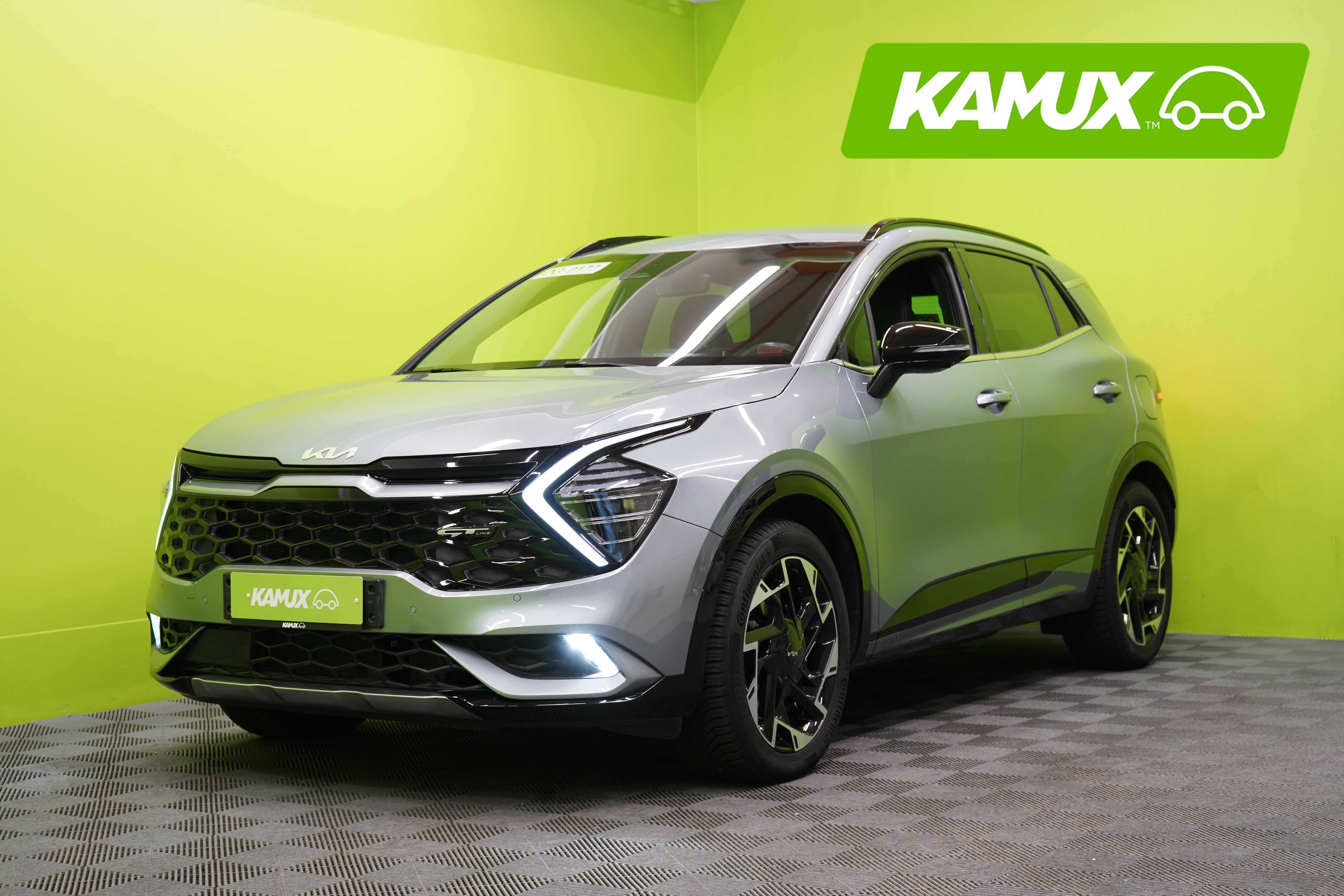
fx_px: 2016
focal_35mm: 54
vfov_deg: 25.1
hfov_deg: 36.9
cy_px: 448
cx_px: 672
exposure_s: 1/25
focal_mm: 54
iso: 400
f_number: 5
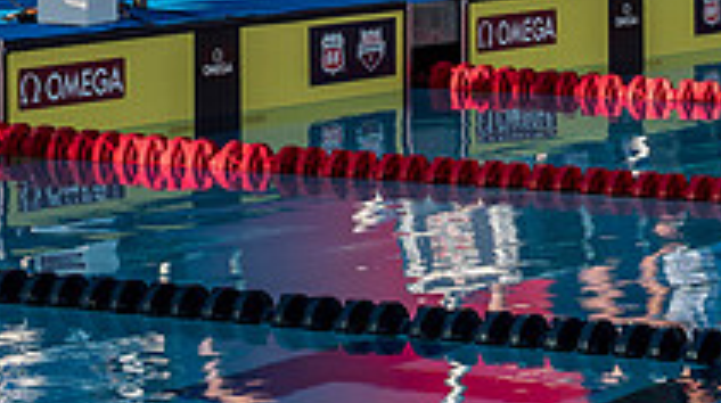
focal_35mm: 240
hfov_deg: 9.0
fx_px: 4582
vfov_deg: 5.0
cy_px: -295
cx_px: 342
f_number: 5
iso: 200
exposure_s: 1/640
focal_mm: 40
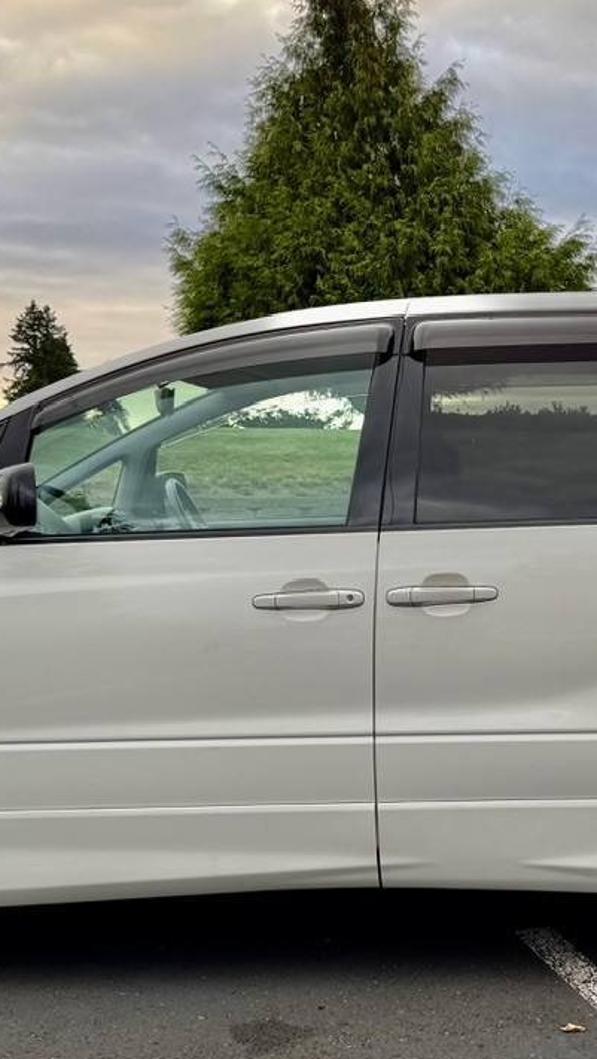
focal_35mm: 47
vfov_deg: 43.6
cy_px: 593
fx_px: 1321
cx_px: 435
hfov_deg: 25.2
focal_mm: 6.76
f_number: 1.78
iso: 80
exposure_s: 1/888
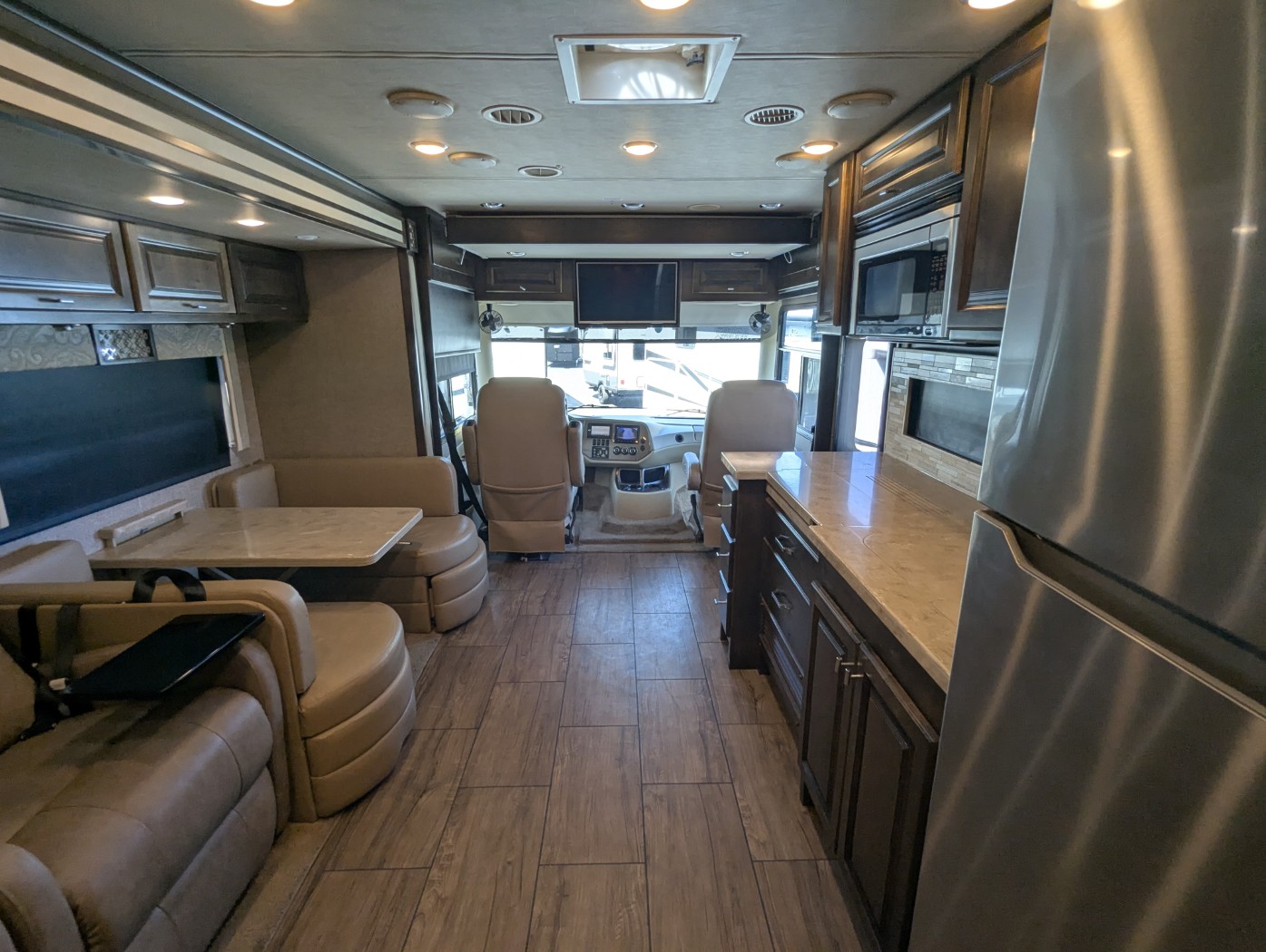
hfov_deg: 94.4
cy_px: 476
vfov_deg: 78.2
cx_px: 633
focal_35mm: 16
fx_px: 586
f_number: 2.2
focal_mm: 2.35
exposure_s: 1/140
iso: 85
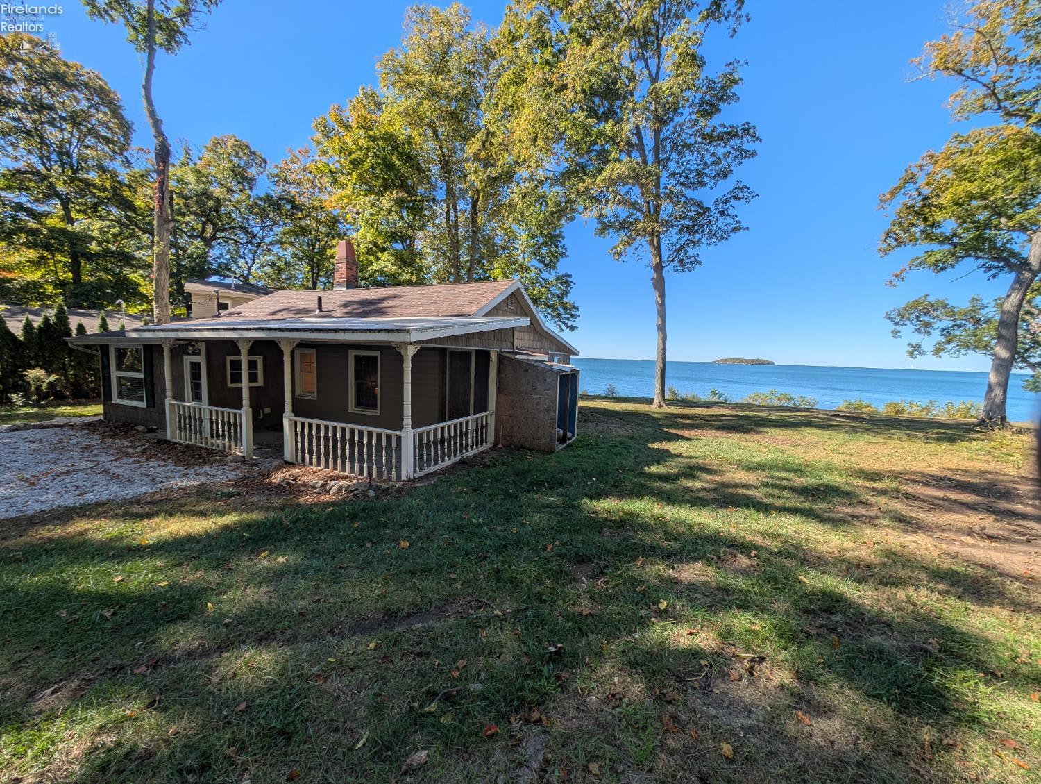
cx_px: 520
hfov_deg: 110.5
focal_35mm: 12
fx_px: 361
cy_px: 392
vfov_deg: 94.6
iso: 37
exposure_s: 1/1088
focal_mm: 2.23
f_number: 1.95
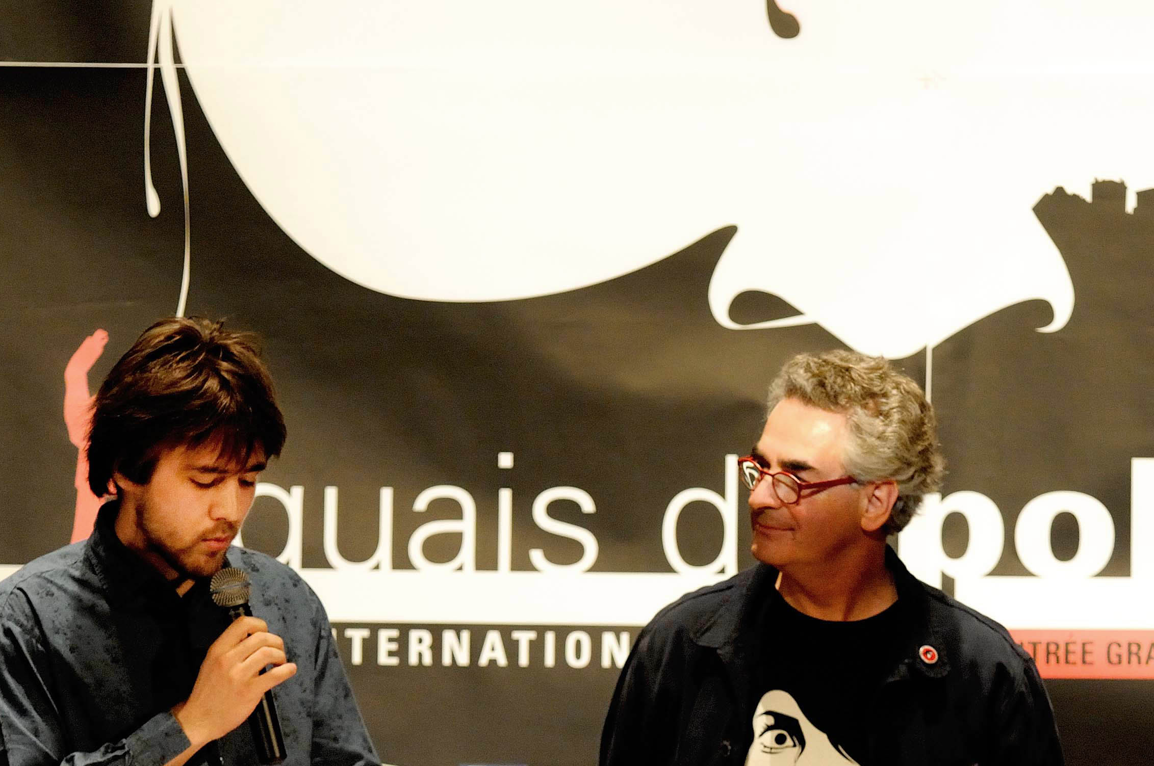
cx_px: 649
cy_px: 620
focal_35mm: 341
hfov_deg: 6.1
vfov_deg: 4.0
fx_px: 10917
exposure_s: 1/80
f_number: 2.8
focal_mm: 120
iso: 1000
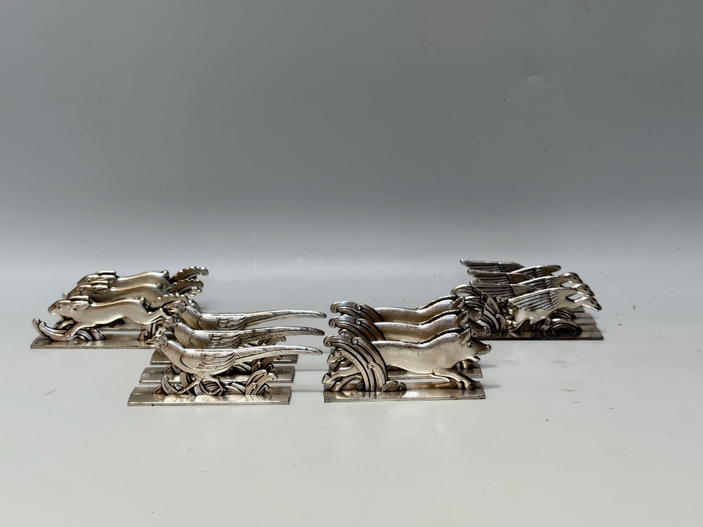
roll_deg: +0.6
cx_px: 352
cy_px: 264
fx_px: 975
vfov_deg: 30.3
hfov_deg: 39.7
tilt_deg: -17.6
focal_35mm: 48
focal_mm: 6.76
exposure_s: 1/159
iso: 50
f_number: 1.78
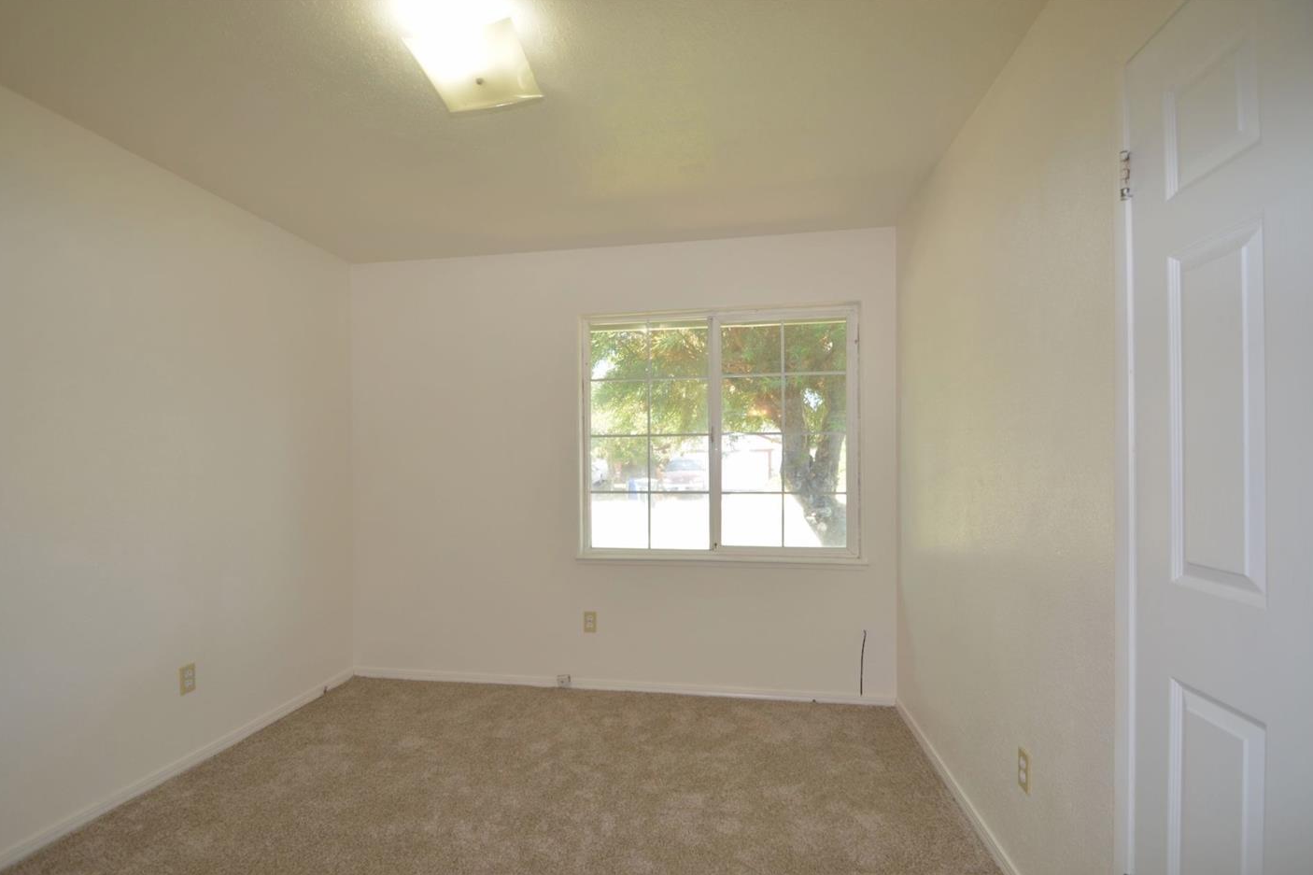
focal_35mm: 16
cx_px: 620
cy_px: 461
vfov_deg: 73.7
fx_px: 583
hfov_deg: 96.6
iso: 200
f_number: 4
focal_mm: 10
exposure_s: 1/60
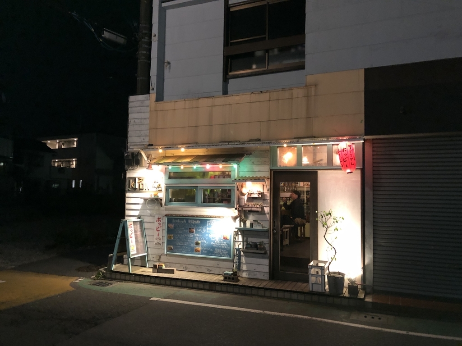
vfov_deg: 49.7
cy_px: 173
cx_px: 231
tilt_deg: +2.4
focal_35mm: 28
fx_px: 374
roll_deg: -1.1
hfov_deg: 63.4
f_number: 1.8
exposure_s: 1/5
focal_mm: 3.99
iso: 100
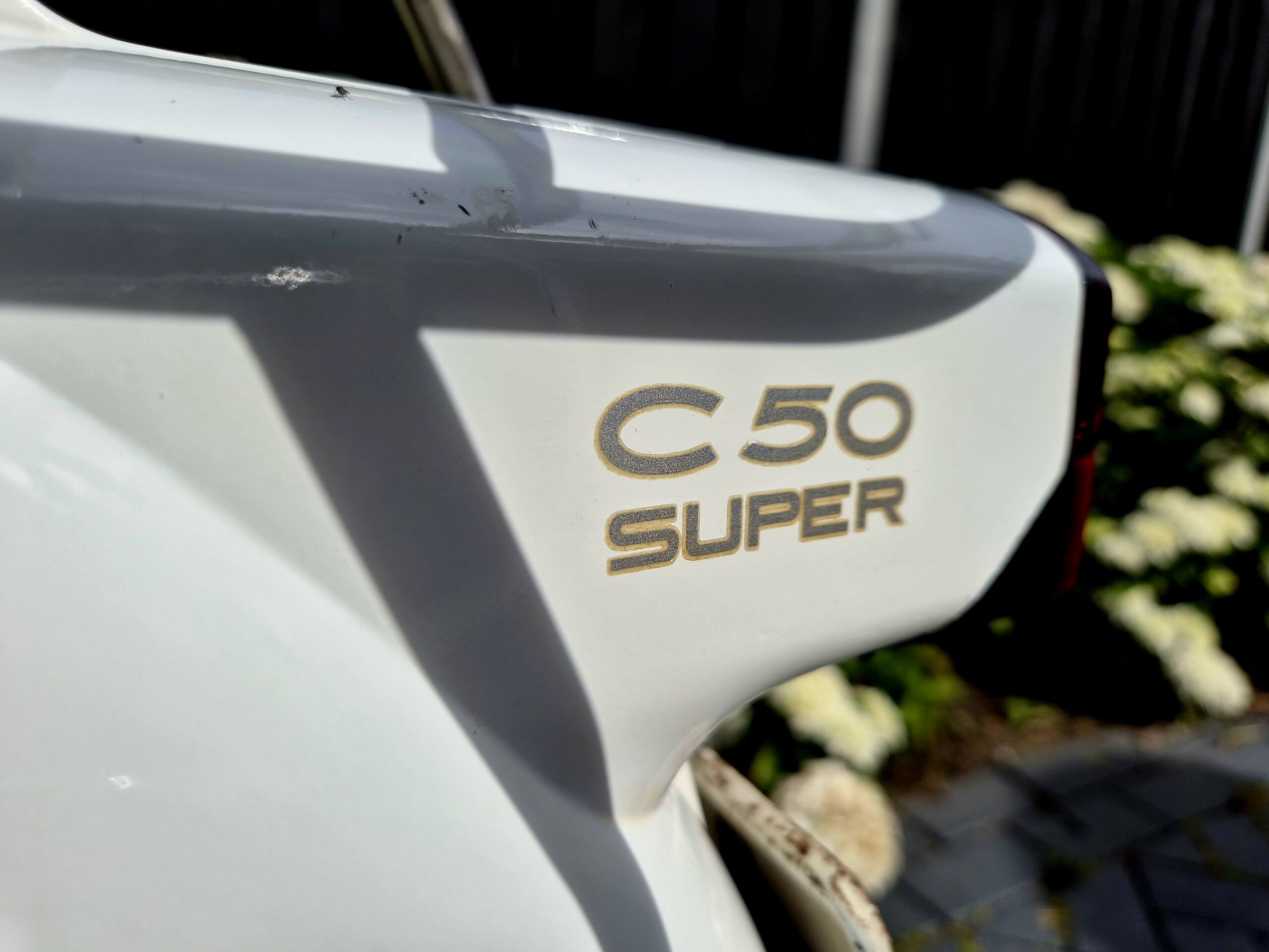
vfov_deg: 58.9
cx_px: 634
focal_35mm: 23
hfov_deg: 73.9
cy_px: 476
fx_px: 843
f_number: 1.8
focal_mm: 5.4
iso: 64
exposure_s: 1/10000
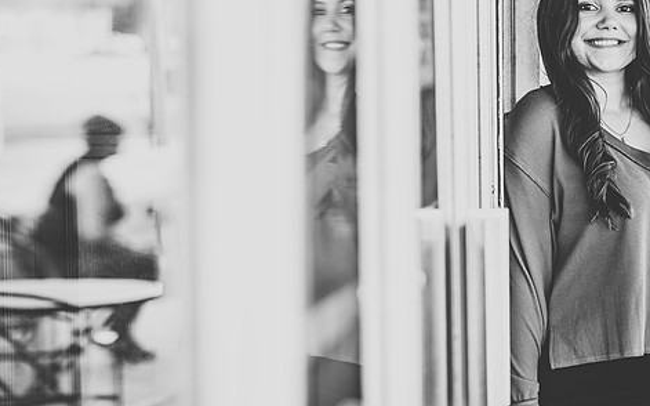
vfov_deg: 10.2
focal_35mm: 128
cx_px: 391
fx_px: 2267
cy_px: 188
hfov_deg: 16.3
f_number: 2.8
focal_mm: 102
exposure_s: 1/1600
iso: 1600
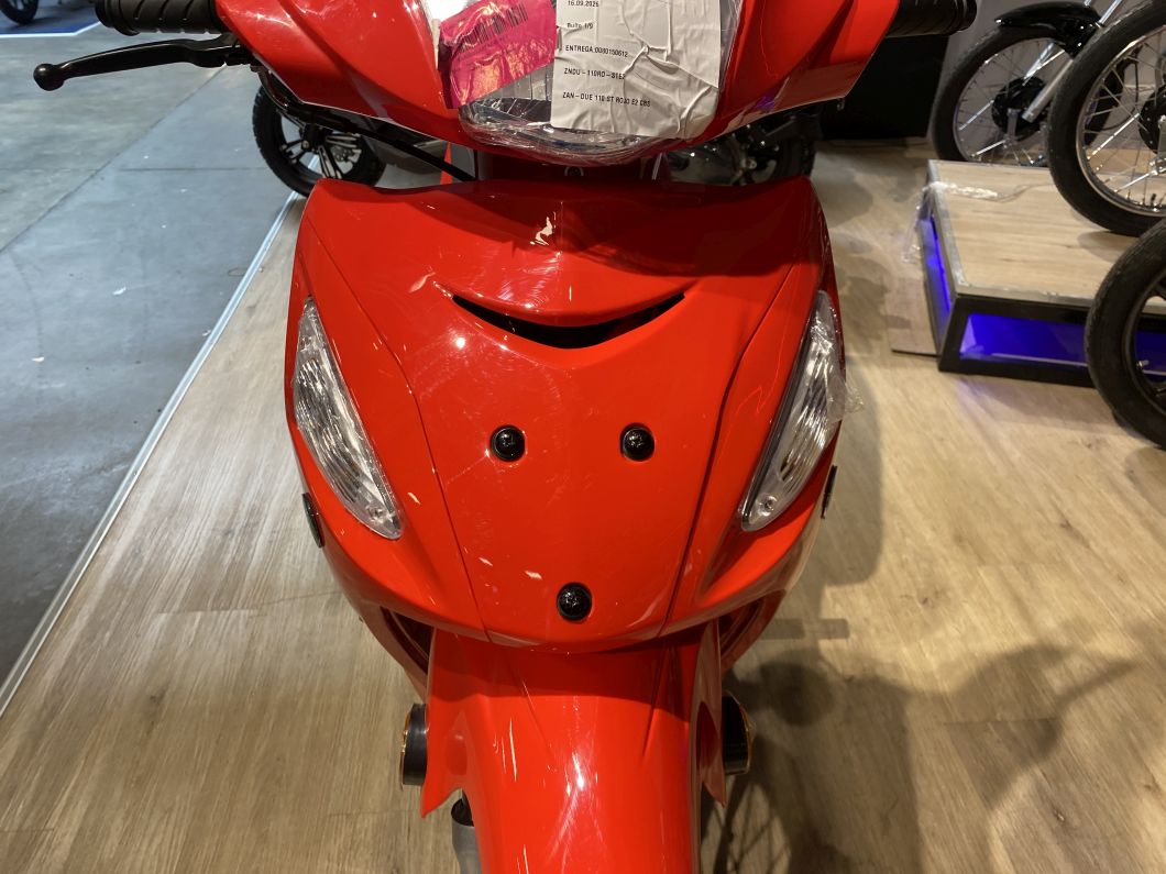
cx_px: 583
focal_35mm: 26
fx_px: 876
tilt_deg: -34.6
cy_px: 437
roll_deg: +0.6
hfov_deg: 67.3
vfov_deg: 53.1
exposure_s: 1/100
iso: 125
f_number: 1.8
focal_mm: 4.25
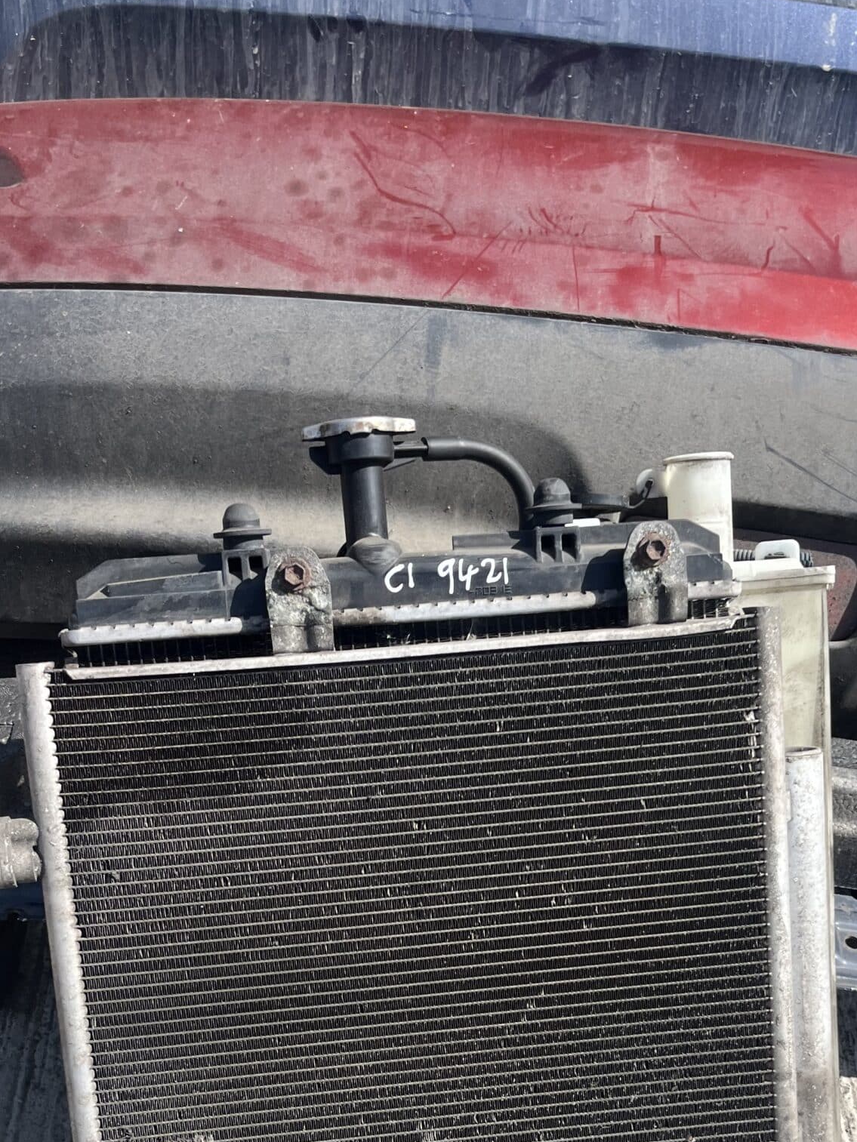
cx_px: 435
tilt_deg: -51.0
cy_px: 902
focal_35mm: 44
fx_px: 1452
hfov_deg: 32.9
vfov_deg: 41.2
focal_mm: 5.1
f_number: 1.6
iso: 50
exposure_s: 1/2571
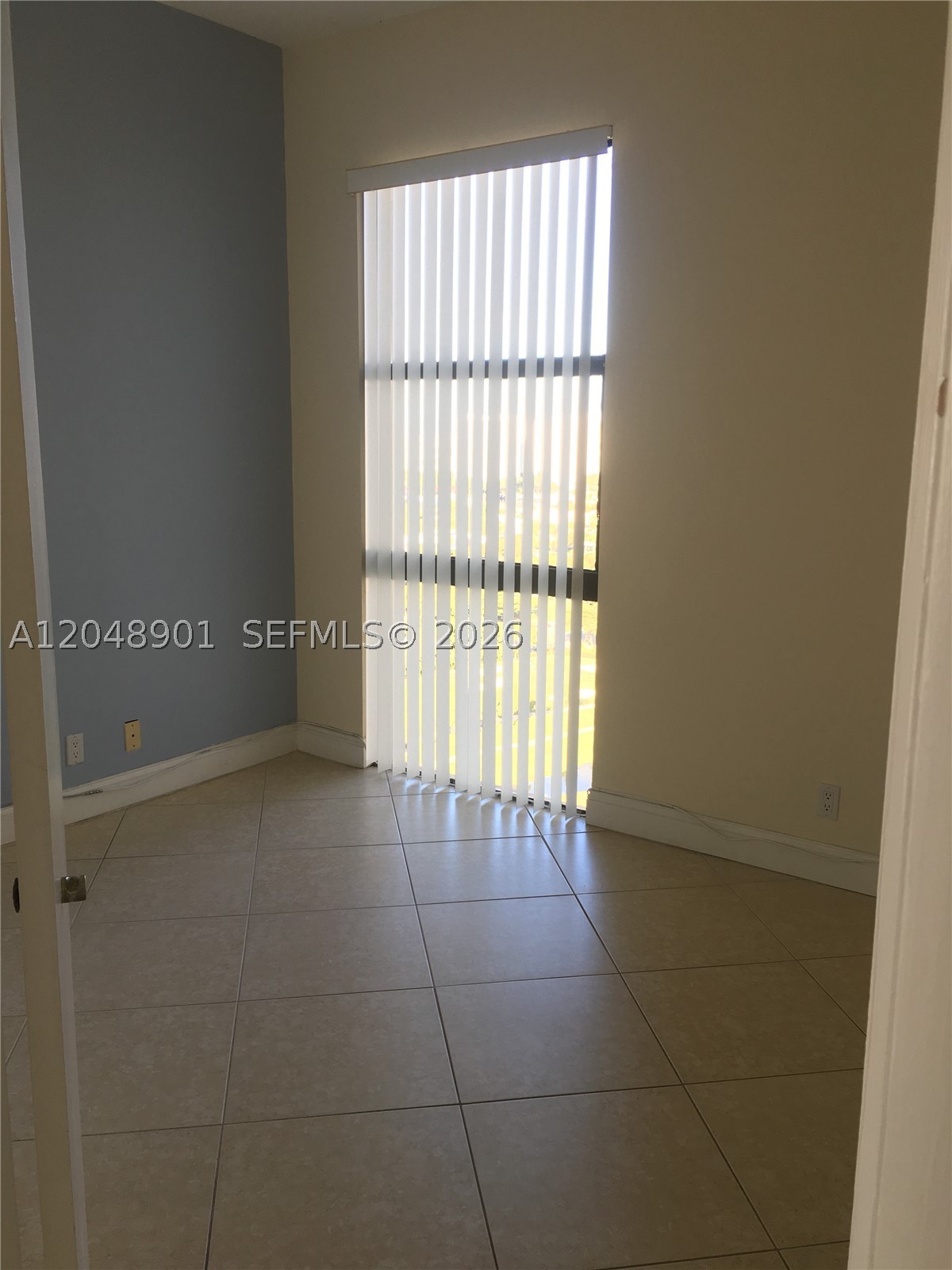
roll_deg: -1.5
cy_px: 635
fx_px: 1063
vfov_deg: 61.7
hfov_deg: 48.2
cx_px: 476
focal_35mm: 29
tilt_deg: -9.7
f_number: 2.2
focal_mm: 4.15
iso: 25
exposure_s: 1/40
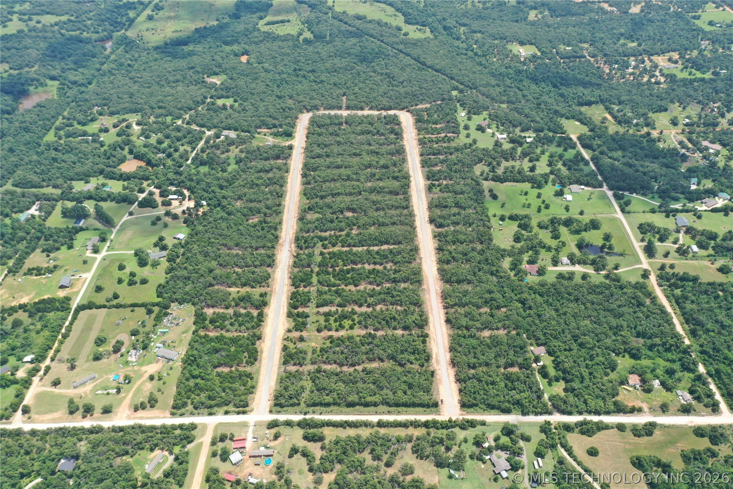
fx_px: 570
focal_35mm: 28
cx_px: 366
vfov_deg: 46.4
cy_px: 244
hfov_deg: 65.5
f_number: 4.5
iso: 100
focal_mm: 10.26
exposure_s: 1/400
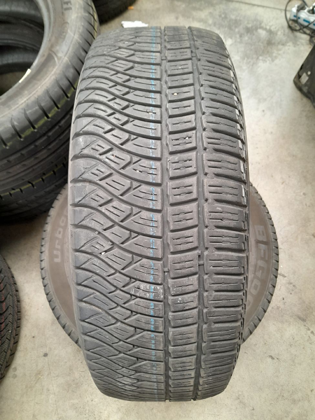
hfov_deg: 53.1
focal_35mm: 26
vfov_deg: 67.3
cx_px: 158
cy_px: 210
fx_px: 315
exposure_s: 1/50
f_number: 1.8
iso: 200
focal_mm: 3.98
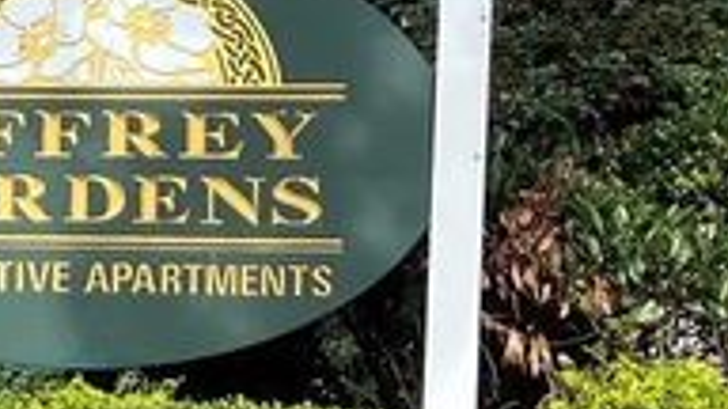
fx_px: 2915
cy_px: 151
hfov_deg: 14.1
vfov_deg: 8.0
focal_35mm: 151
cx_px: 114
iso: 50
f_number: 1.5
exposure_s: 1/887
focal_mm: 5.7
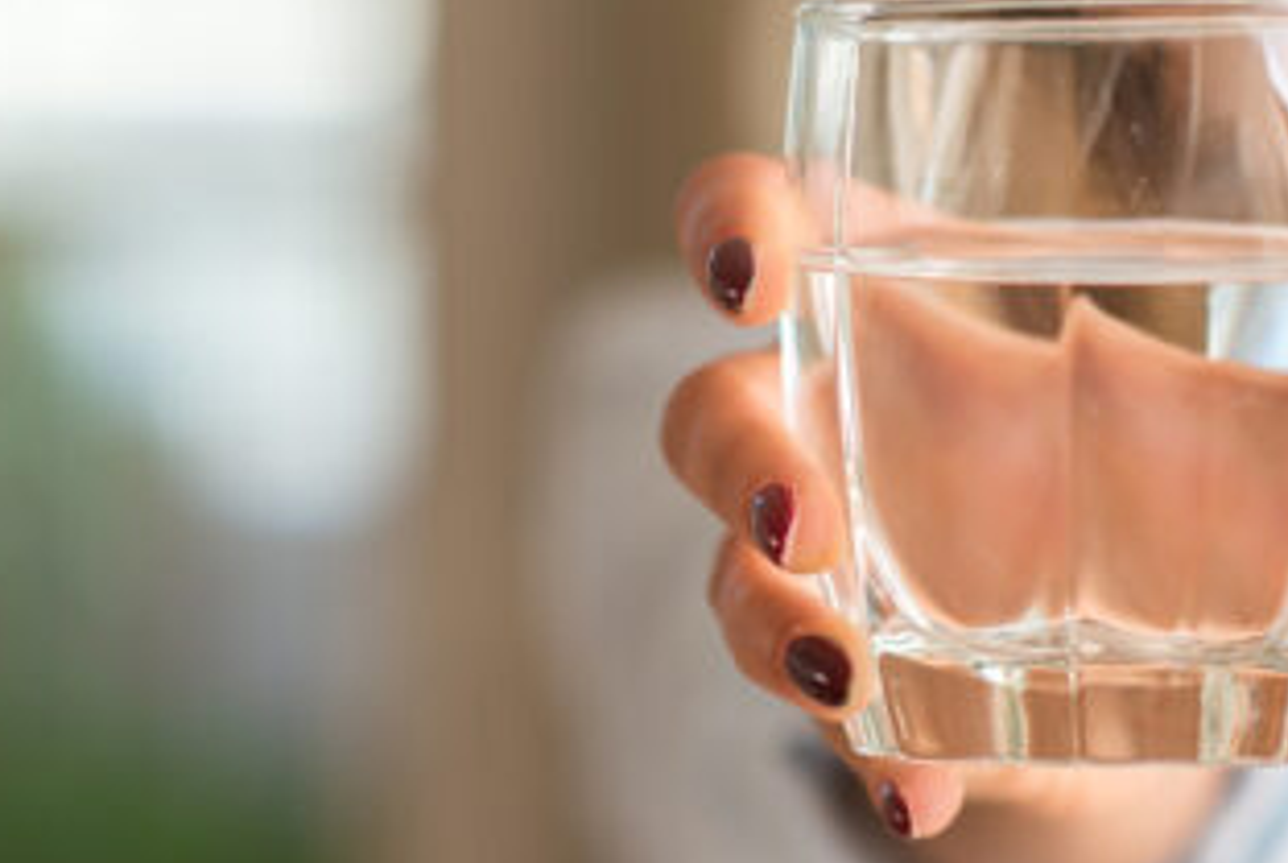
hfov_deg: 9.8
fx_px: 7488
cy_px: 279
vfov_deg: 6.6
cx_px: 570
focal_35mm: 209
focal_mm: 85
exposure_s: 1/200
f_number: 2.8
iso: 100
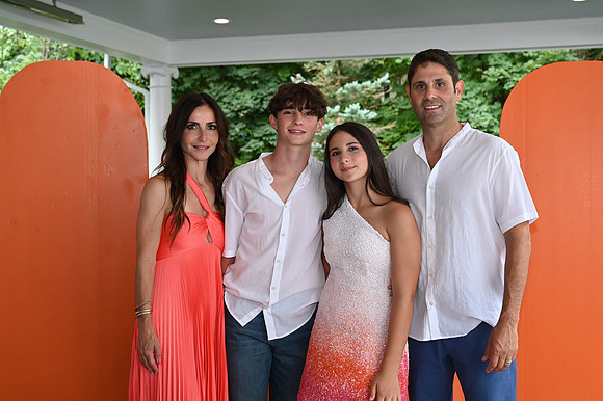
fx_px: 820
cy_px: 200
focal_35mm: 49
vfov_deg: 27.5
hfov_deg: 40.4
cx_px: 302
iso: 1000
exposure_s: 1/80
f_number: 5.6
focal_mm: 49
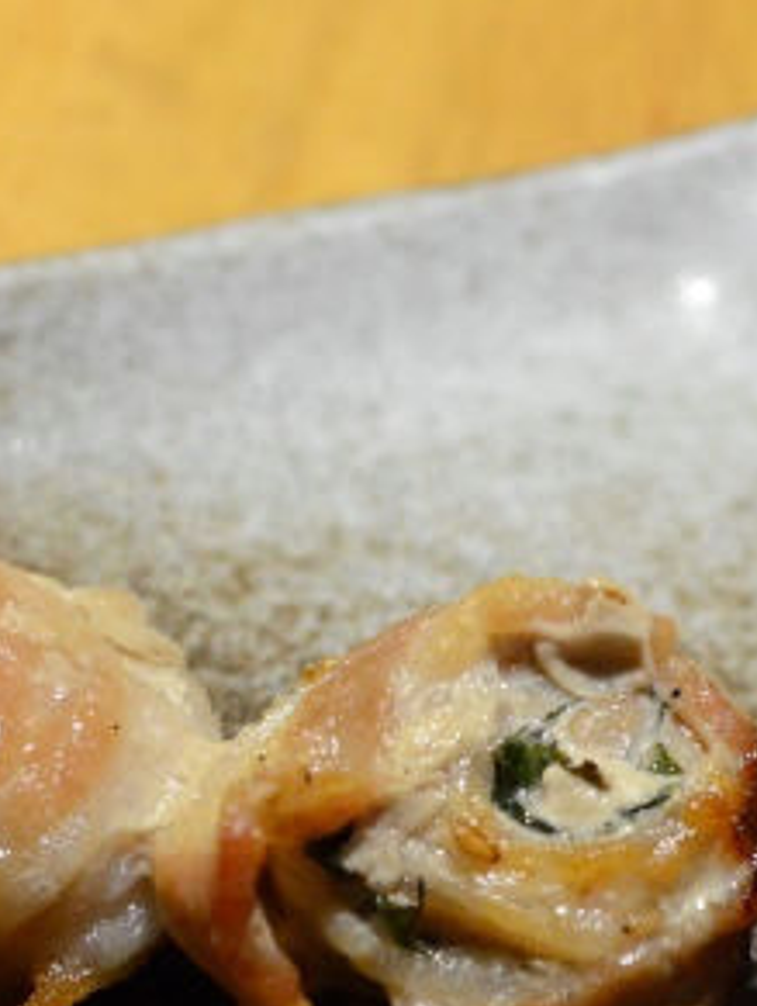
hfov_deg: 10.6
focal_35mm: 138
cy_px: 802
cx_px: -10
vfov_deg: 14.2
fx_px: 4024
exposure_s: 1/50
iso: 1600
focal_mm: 35
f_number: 4.5
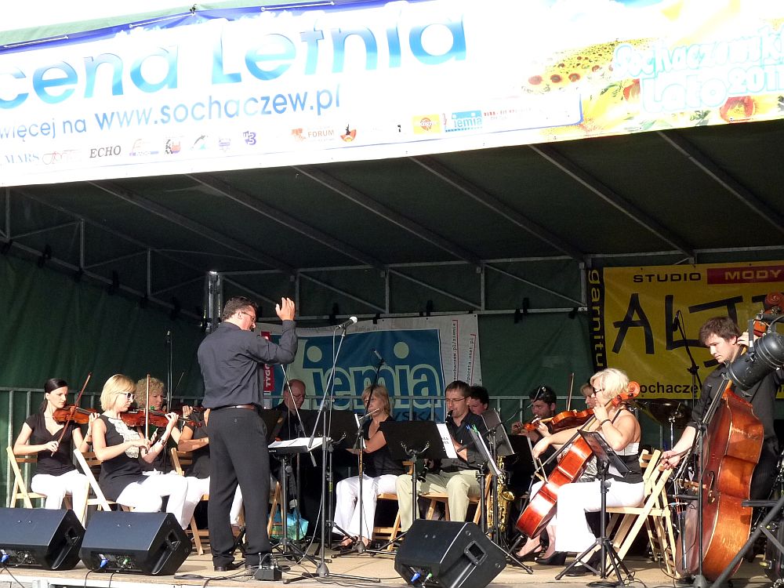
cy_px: 294
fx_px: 1699
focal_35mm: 75
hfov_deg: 26.0
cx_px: 392
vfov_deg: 19.6
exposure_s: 1/250
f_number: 4
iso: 250
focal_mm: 13.3
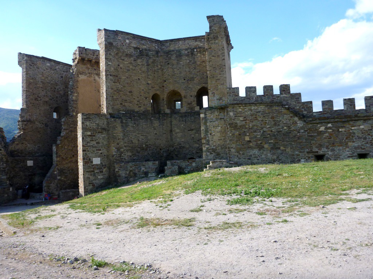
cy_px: 140
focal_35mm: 28
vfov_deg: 49.7
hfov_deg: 63.4
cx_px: 186
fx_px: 302
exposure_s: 1/640
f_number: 3.3
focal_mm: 4.9
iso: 100
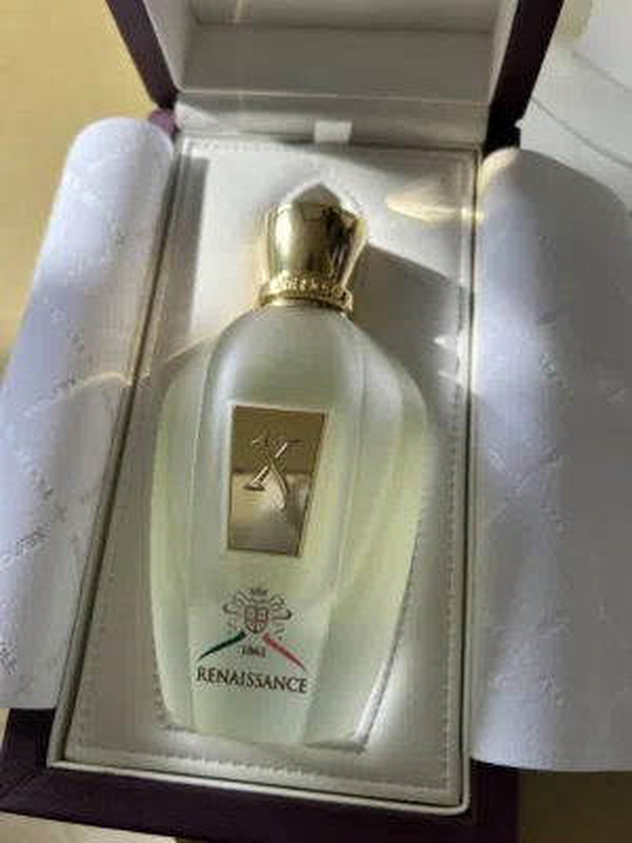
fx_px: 633
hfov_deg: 53.1
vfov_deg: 67.3
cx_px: 316
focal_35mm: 26
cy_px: 422
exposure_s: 1/628
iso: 50
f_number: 1.5
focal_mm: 5.7
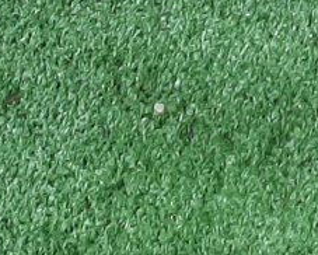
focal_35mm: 161
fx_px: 1517
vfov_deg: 8.7
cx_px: 790
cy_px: -354
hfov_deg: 10.2
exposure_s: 1/50
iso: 151
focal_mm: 3.93
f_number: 1.7
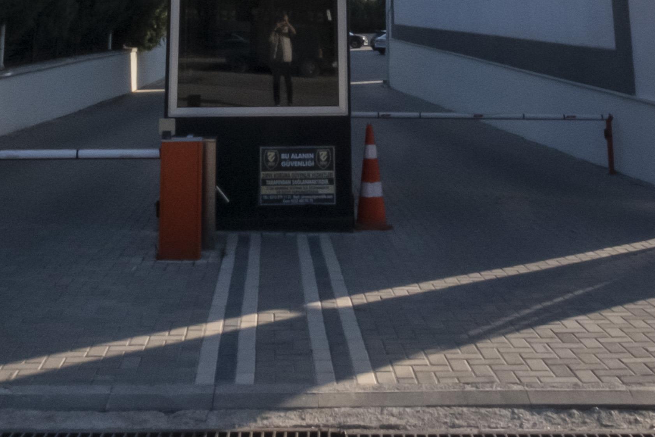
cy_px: -261
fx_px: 983
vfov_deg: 20.5
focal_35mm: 54
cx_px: 288
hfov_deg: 36.8
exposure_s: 1/250
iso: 1000
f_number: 22
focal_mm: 10
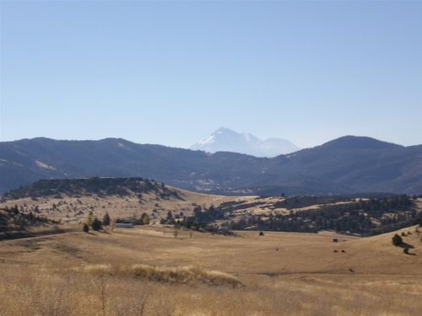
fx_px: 1499
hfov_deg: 16.0
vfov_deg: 12.0
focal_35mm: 123
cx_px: 211
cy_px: 158
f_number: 16.43
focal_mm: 20.2
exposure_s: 1/90
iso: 100
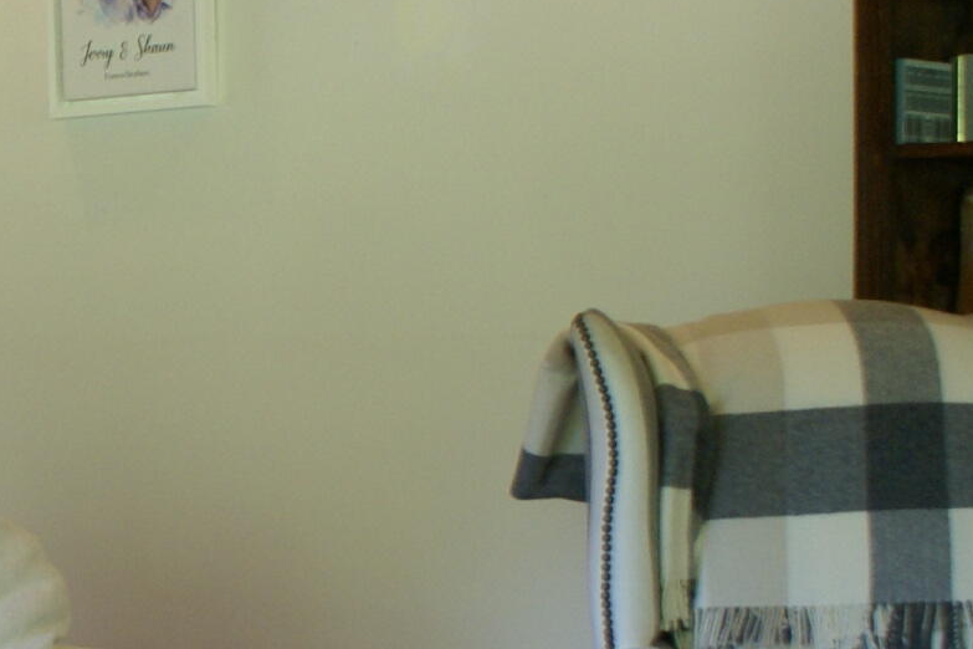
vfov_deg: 13.7
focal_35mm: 100
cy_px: 440
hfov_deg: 18.8
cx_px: -314
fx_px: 2703
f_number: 3.5
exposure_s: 1/30
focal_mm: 18
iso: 320
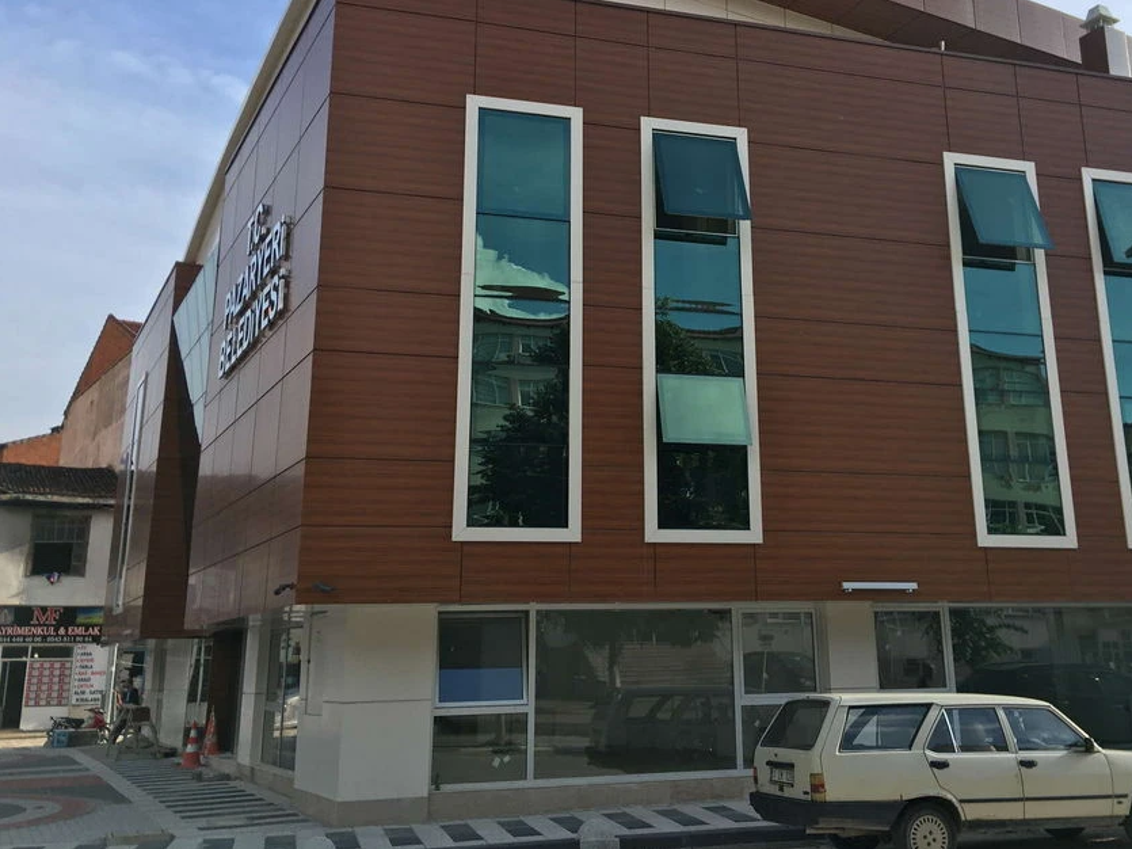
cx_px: 681
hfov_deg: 52.3
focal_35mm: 35
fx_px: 1144
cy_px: 339
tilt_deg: +17.0
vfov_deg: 40.5
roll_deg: +0.5
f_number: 2.2
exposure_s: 1/1115
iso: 25
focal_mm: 4.15
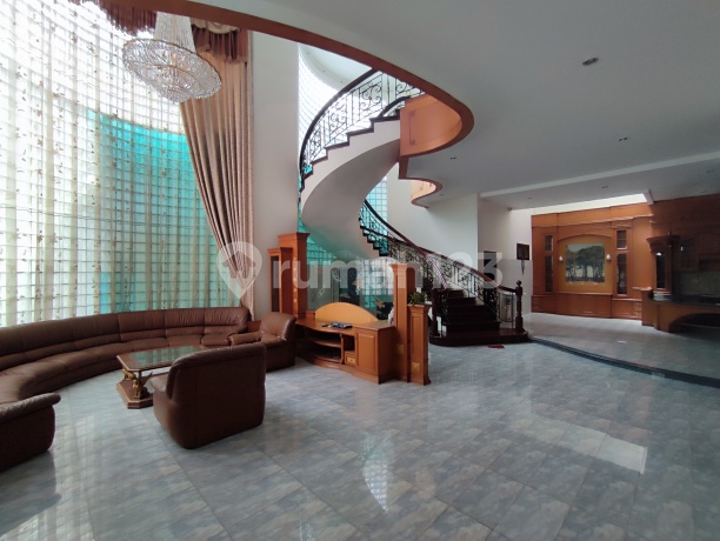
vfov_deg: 78.2
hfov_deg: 94.5
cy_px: 270
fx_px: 333
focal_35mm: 16
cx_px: 360
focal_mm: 1.65
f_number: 2.2
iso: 96
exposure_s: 1/100
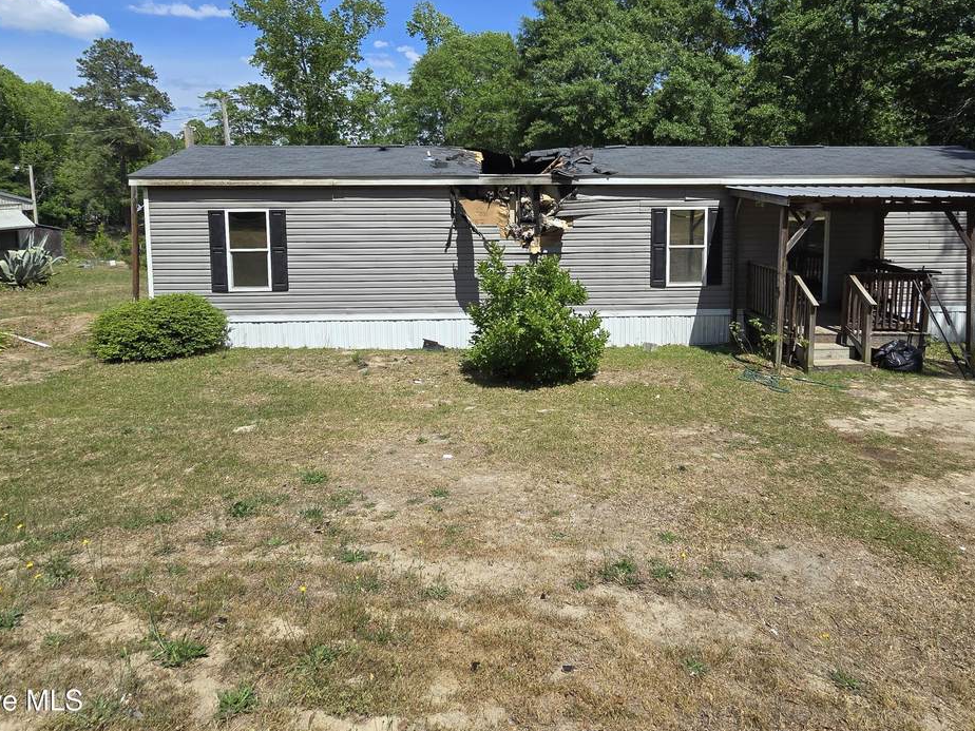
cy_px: 241
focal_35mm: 18
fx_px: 507
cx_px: 542
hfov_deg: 87.4
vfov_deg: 69.4
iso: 50
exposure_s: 1/2600
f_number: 2.2
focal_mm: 2.2
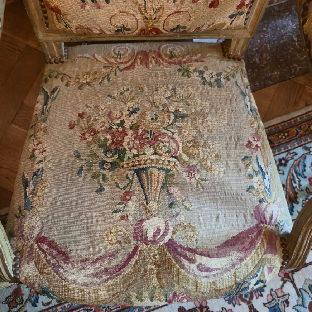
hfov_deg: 57.3
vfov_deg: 56.6
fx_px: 286
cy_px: 195
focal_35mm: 28
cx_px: 152
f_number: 1.8
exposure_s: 1/33.3
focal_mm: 5.4
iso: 500
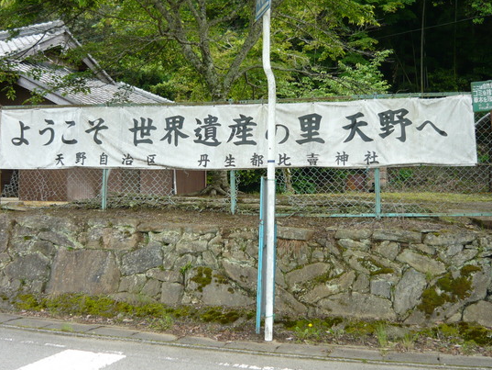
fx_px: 611
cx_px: 242
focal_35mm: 43
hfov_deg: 43.8
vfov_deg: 33.5
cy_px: 149
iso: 100
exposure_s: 1/250
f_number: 2.8
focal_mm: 5.5
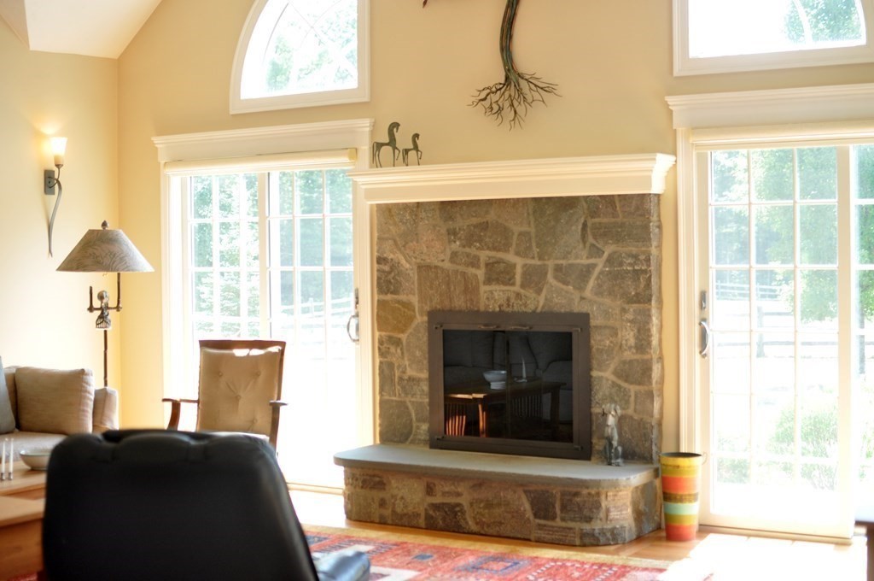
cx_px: 437
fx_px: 1273
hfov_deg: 37.9
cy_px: 290
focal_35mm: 52
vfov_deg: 25.7
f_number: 2.5
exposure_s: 1/200
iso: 400
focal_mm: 35
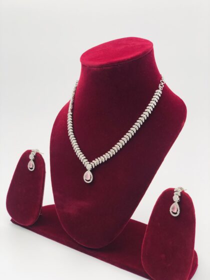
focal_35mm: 52
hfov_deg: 28.0
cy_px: 140
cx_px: 105
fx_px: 421
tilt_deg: -15.3
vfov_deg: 36.8
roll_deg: -0.8
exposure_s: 1/100
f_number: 2.4
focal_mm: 6
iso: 25
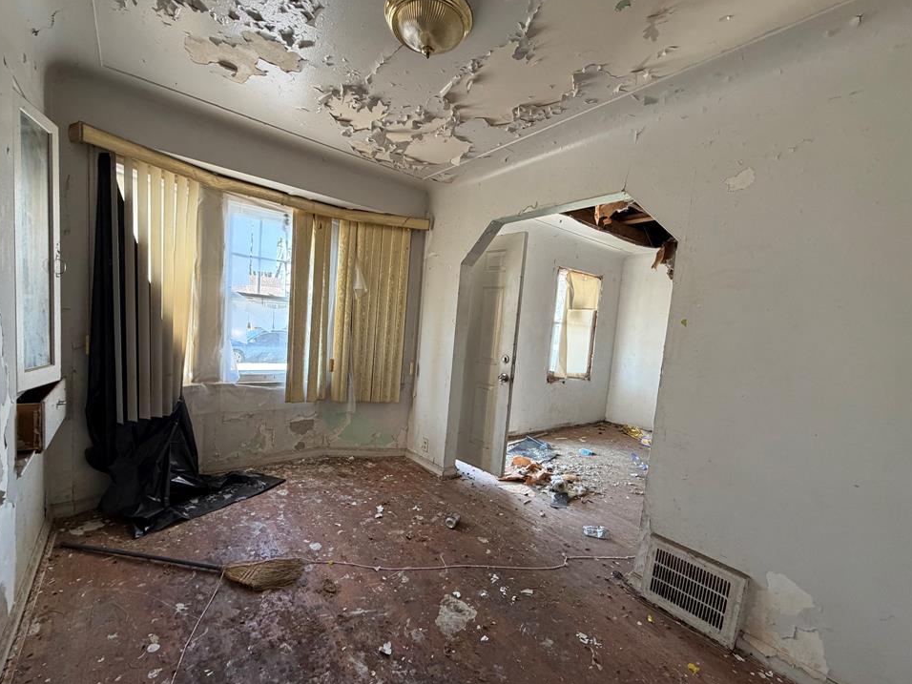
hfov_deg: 98.1
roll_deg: -5.0
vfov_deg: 81.7
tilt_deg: -4.2
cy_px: 358
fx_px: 395
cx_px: 429
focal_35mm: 15
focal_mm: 2.22
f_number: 2.2
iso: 250
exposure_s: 1/121
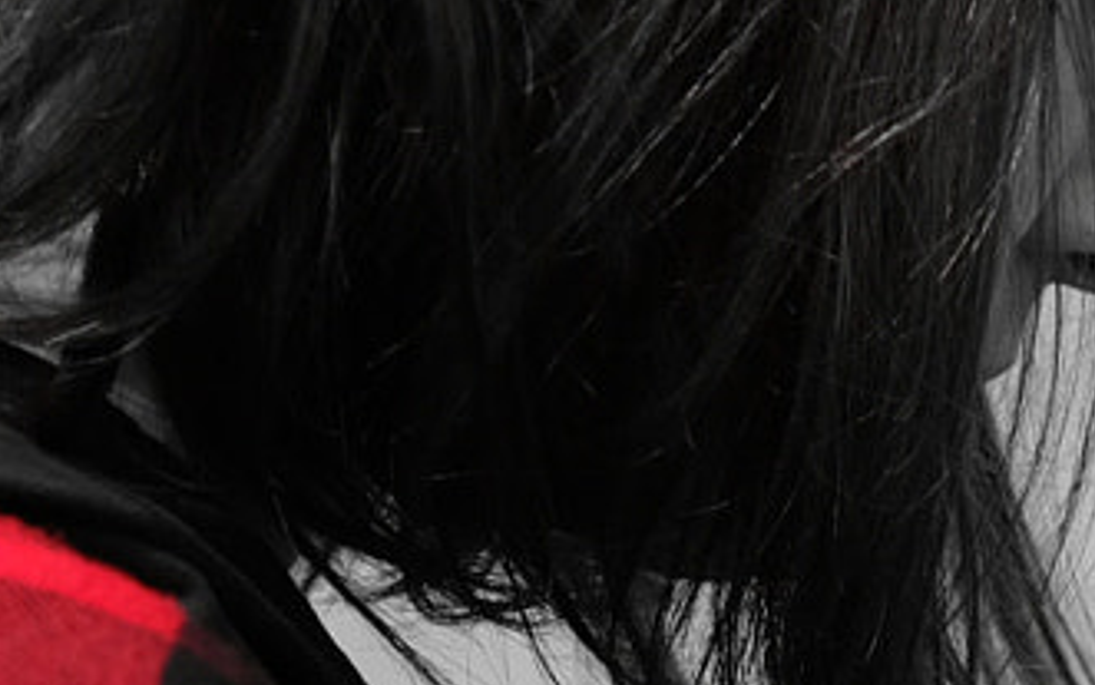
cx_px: 870
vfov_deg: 4.2
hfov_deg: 6.7
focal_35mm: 315
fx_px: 9402
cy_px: 192
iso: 320
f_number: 2.8
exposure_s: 1/2900
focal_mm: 42.7
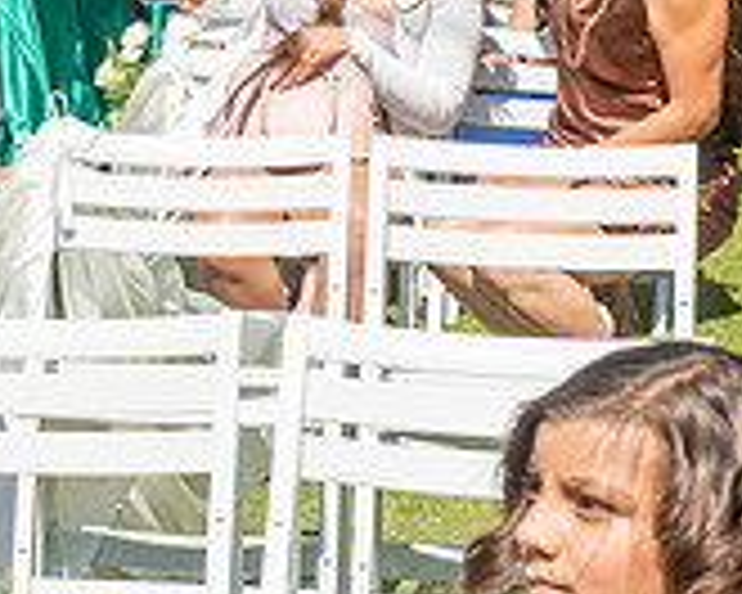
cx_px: -513
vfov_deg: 6.7
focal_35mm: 231
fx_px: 5073
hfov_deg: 8.1
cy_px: -7
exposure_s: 1/250
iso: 100
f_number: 10
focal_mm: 70
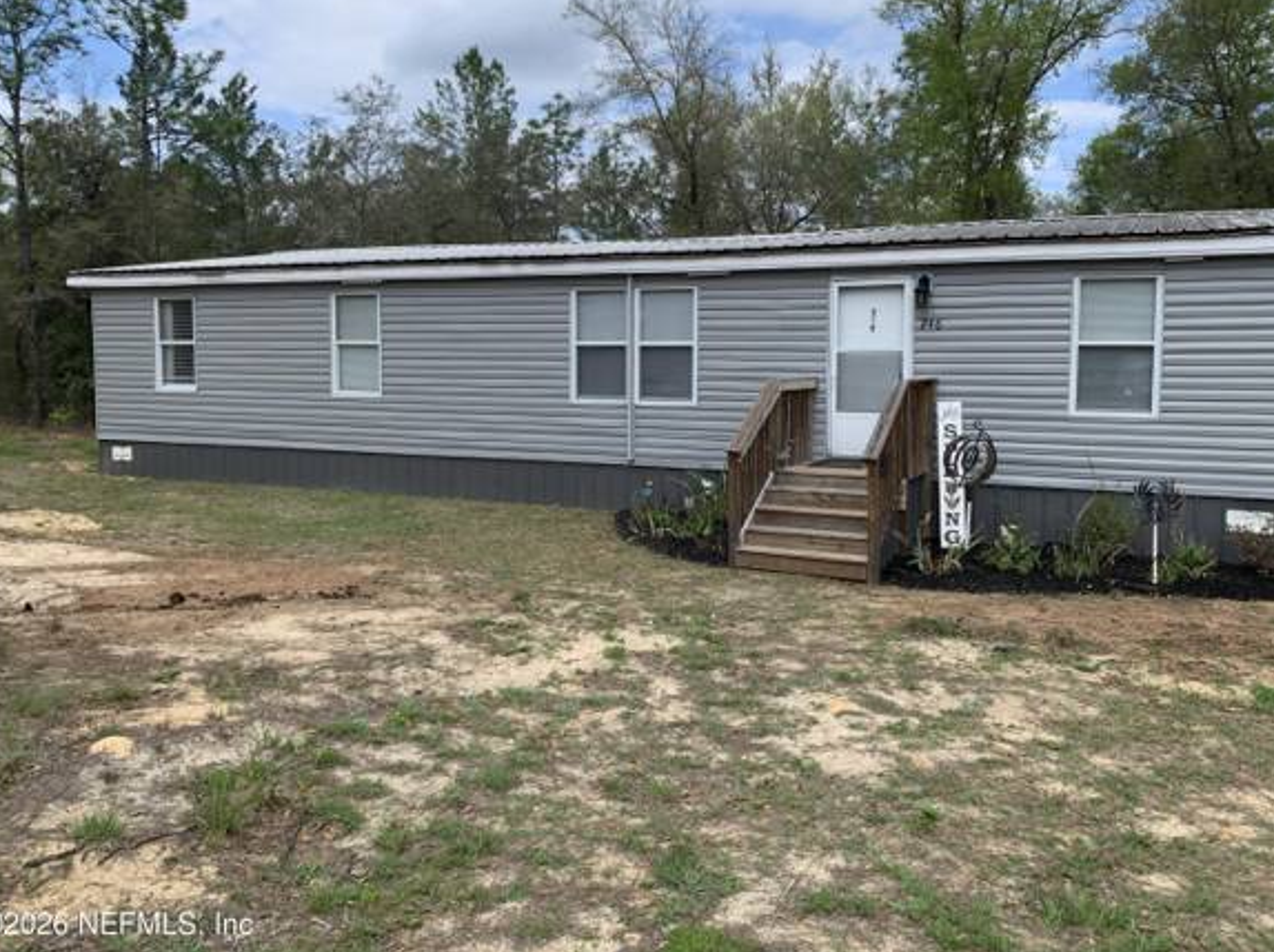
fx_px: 1066
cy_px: 438
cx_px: 688
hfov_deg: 61.6
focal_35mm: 29
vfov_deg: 48.1
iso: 25
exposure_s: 1/1513
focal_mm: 4.25
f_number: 1.8
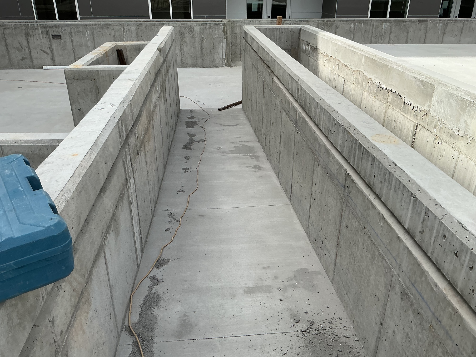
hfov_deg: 61.7
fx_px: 399
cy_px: 178
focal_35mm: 29
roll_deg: +1.5
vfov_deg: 48.2
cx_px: 238
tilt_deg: -27.5
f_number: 1.8
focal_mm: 3
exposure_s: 1/1342
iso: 25
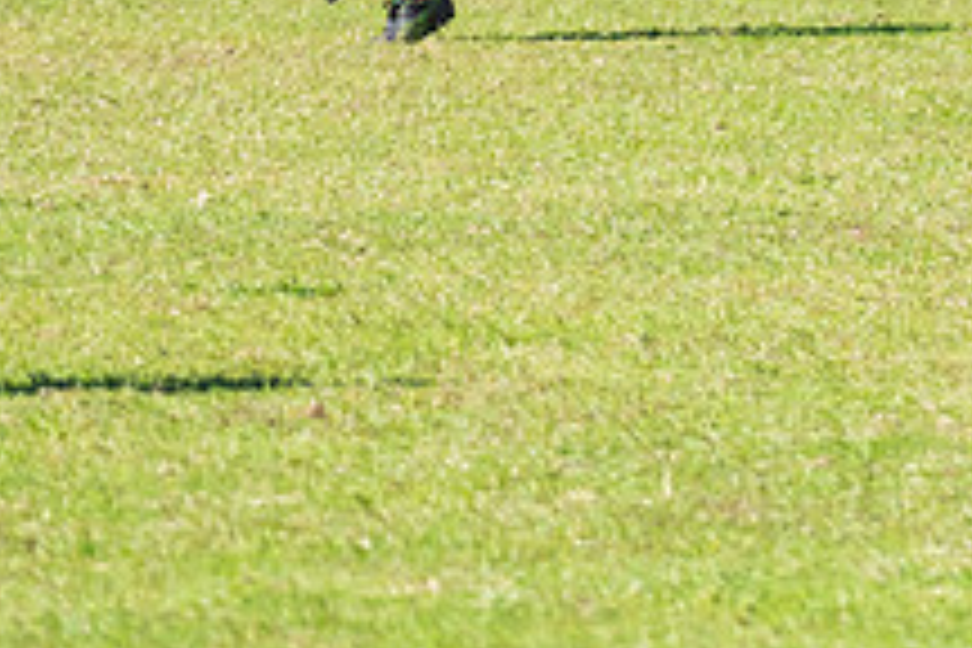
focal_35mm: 1024
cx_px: 1698
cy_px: 3
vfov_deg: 1.3
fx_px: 27646
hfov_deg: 2.0
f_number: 7.1
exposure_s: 1/2000
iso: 800
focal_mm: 260
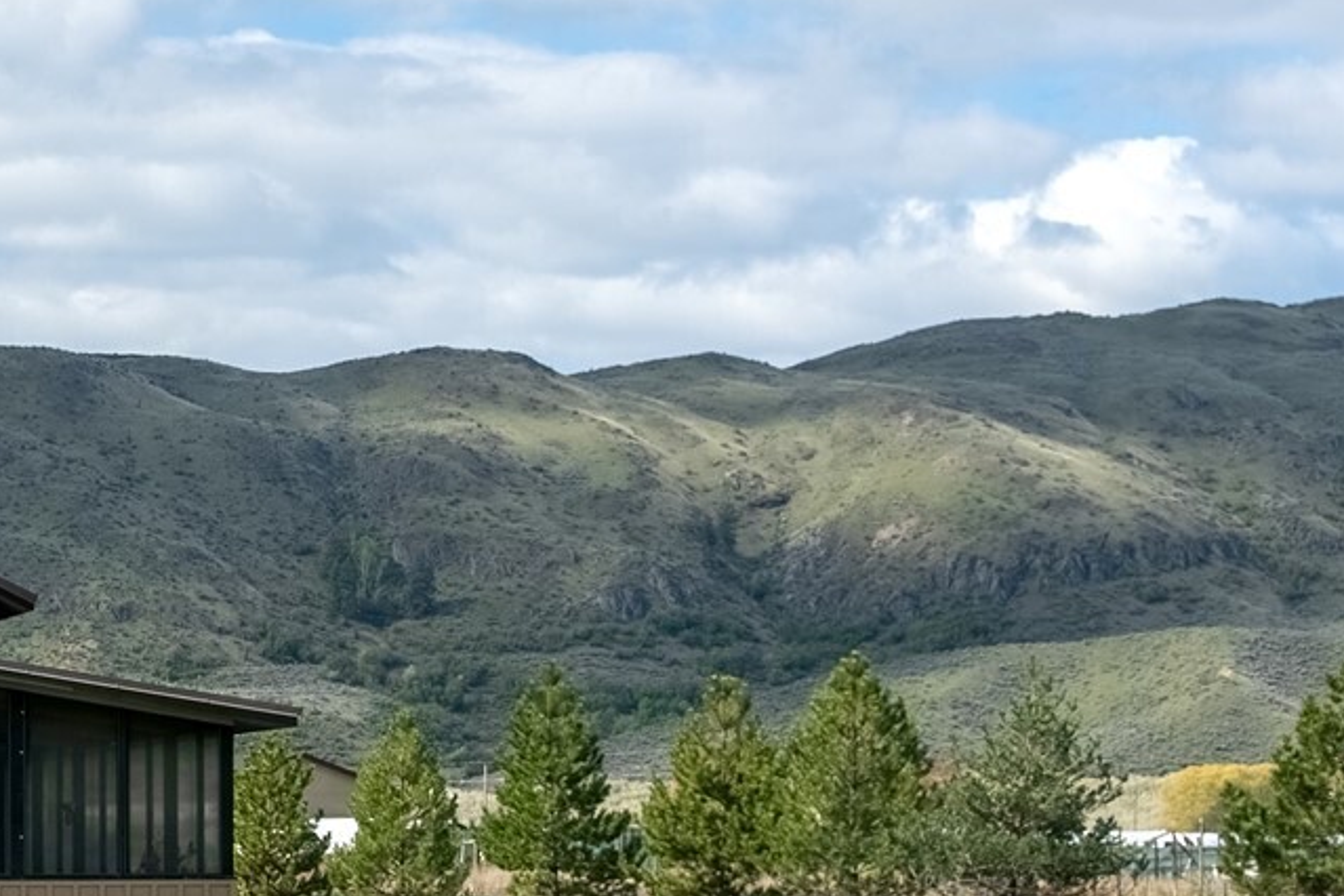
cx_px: -348
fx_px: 5530
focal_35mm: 148
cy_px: 757
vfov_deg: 9.2
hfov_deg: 13.4
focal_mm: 55.8
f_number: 6.3
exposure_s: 1/5000
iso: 100
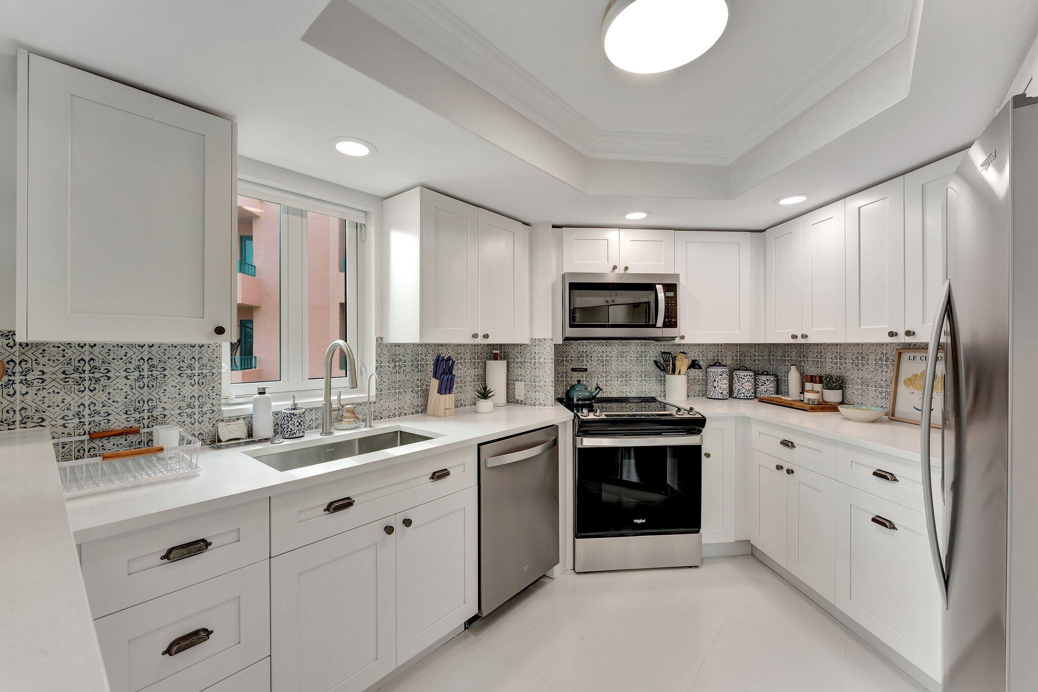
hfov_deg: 101.9
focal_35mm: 15
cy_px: 346
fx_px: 421
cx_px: 519
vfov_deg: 78.8
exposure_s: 1/25
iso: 400
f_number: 9
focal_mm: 14.6
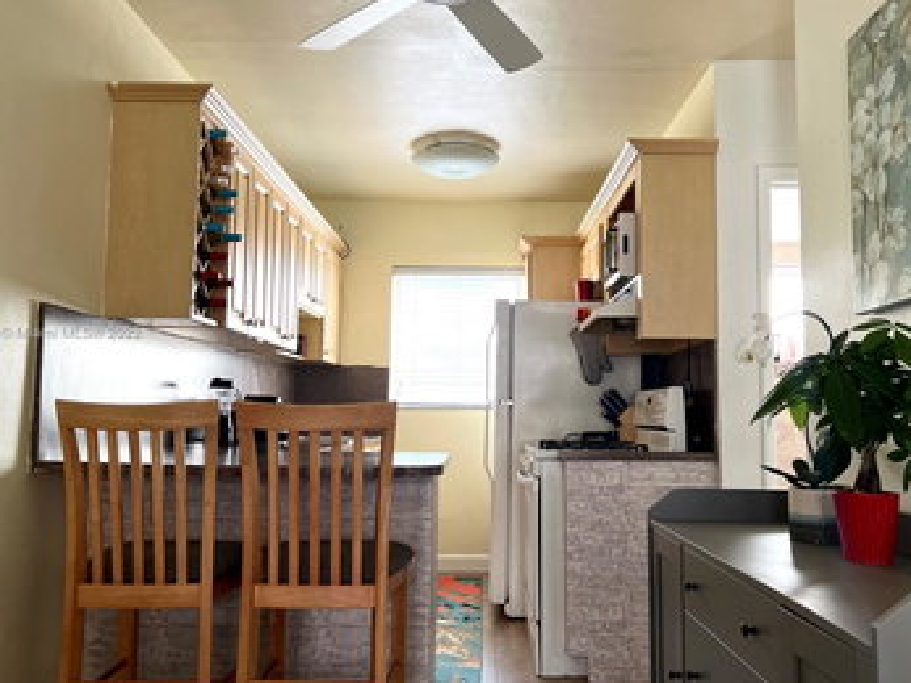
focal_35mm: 32
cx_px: 477
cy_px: 334
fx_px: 842
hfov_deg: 56.8
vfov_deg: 44.1
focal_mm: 5.7
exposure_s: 1/60
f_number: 1.5
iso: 80
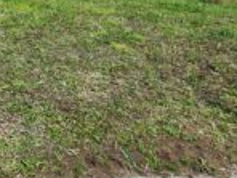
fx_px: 301
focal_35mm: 44
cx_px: -19
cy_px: -15
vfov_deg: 29.8
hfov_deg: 36.7
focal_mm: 2.2
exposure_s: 1/1869
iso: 50
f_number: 2.2
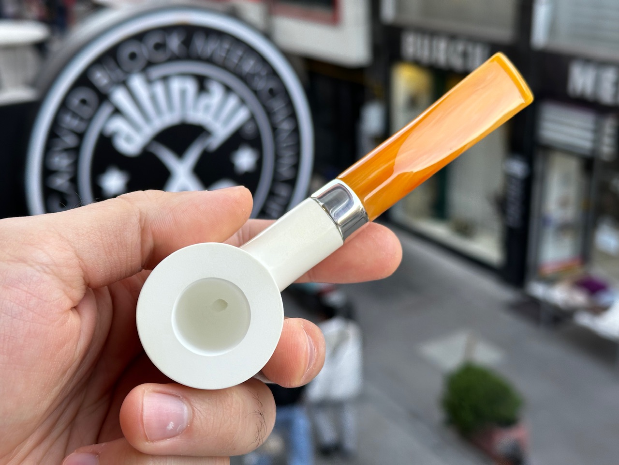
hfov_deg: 39.7
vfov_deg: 30.3
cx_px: 310
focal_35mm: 48
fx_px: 858
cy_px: 232
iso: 64
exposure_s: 1/100
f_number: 1.78
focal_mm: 6.86
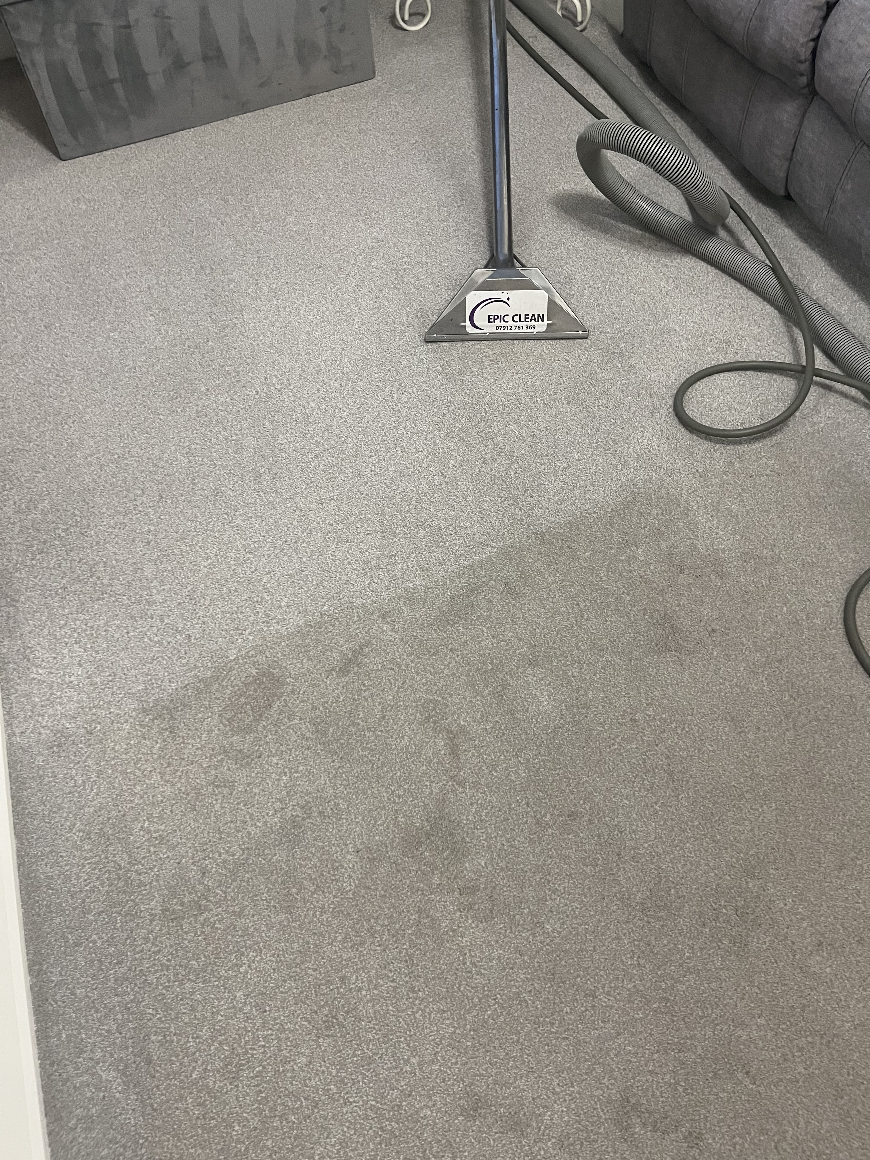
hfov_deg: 53.1
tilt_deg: -56.7
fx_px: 871
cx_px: 435
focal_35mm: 26
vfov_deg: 67.3
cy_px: 580
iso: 500
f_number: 1.6
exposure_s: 1/50
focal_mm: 5.1
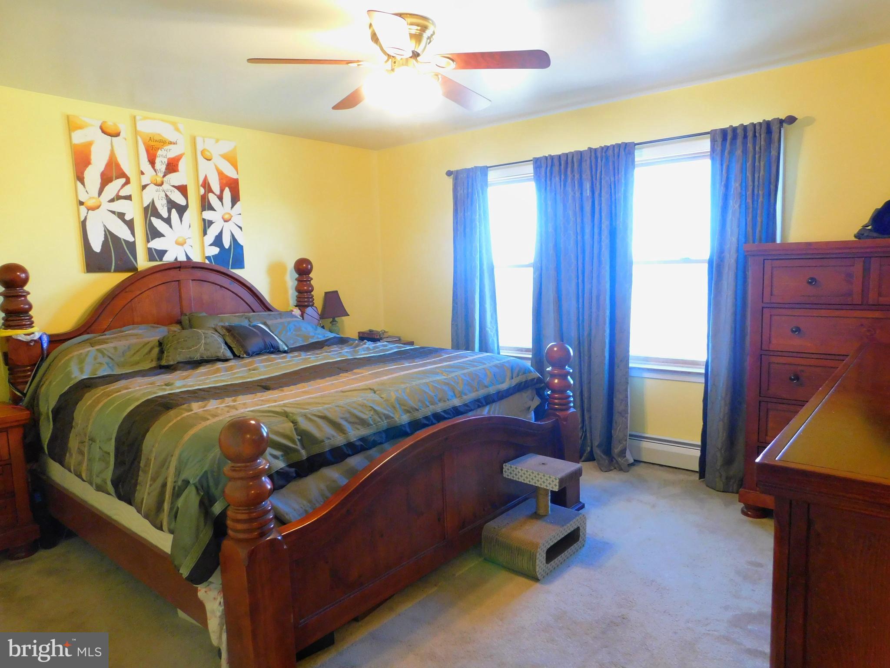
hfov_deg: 73.9
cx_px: 445
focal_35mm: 23
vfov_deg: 58.9
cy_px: 334
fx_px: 591
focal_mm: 4
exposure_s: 1/30
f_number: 3
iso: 400
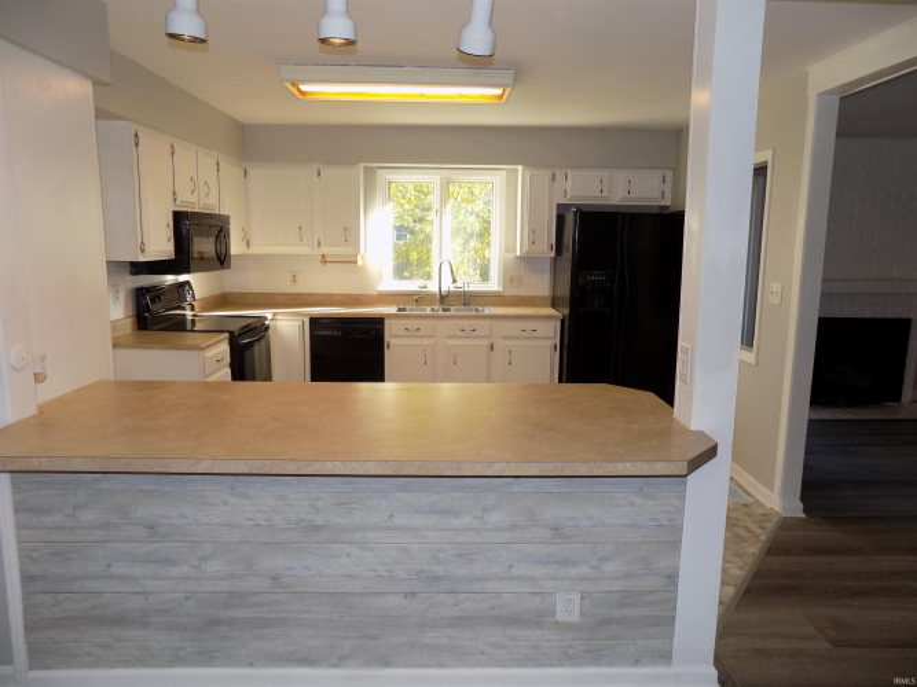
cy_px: 344
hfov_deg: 73.9
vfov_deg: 58.9
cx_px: 458
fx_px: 609
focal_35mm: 23
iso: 100
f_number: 3.1
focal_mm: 4
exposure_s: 1/30
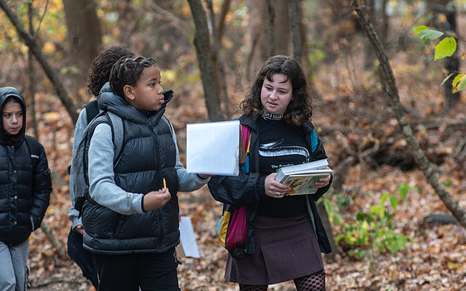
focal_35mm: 224
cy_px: 166
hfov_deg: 9.4
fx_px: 2844
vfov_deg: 5.9
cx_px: 252
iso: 200
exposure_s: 1/125
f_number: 3.5
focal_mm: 145
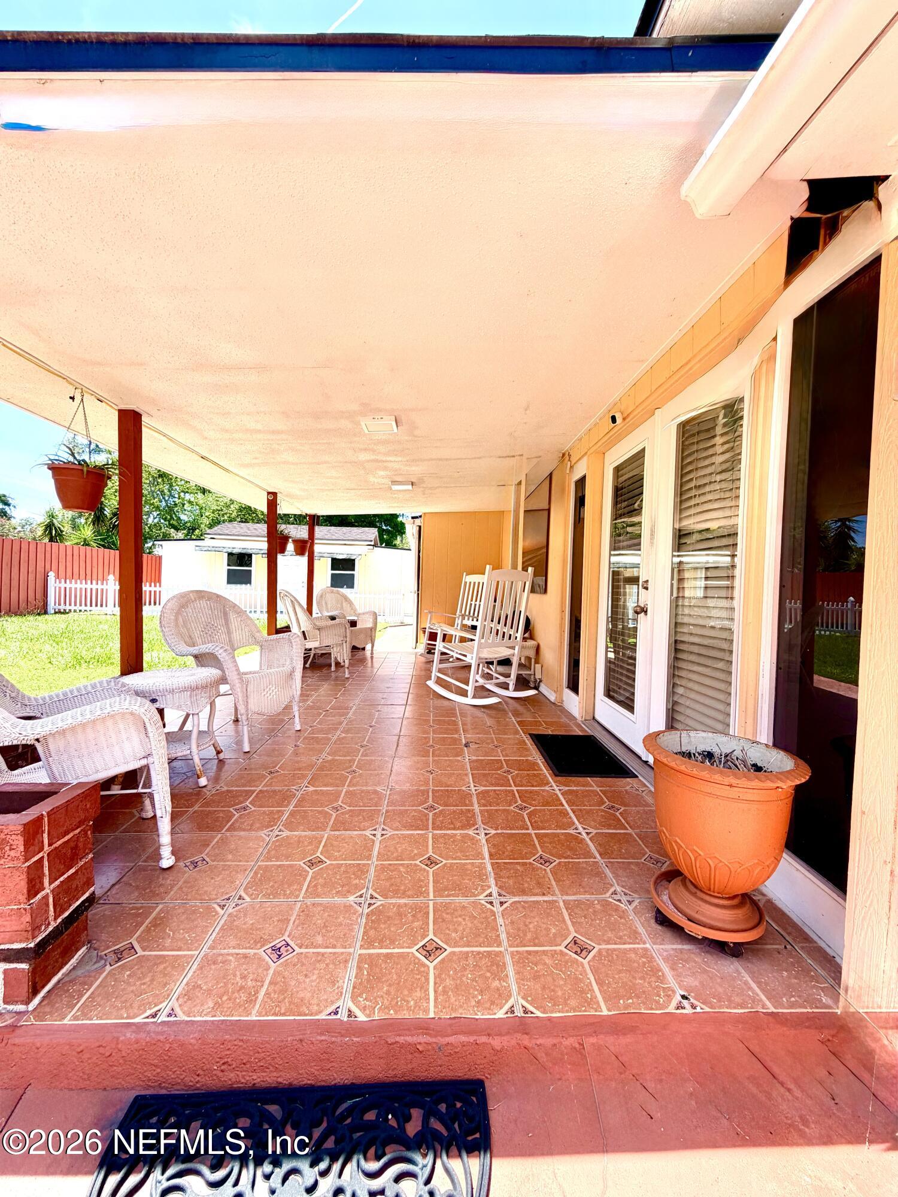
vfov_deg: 102.1
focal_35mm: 14
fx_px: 484
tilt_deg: -0.7
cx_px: 449
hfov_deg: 85.7
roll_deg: -1.3
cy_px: 598
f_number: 2.2
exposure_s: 1/502
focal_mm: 2.22
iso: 50
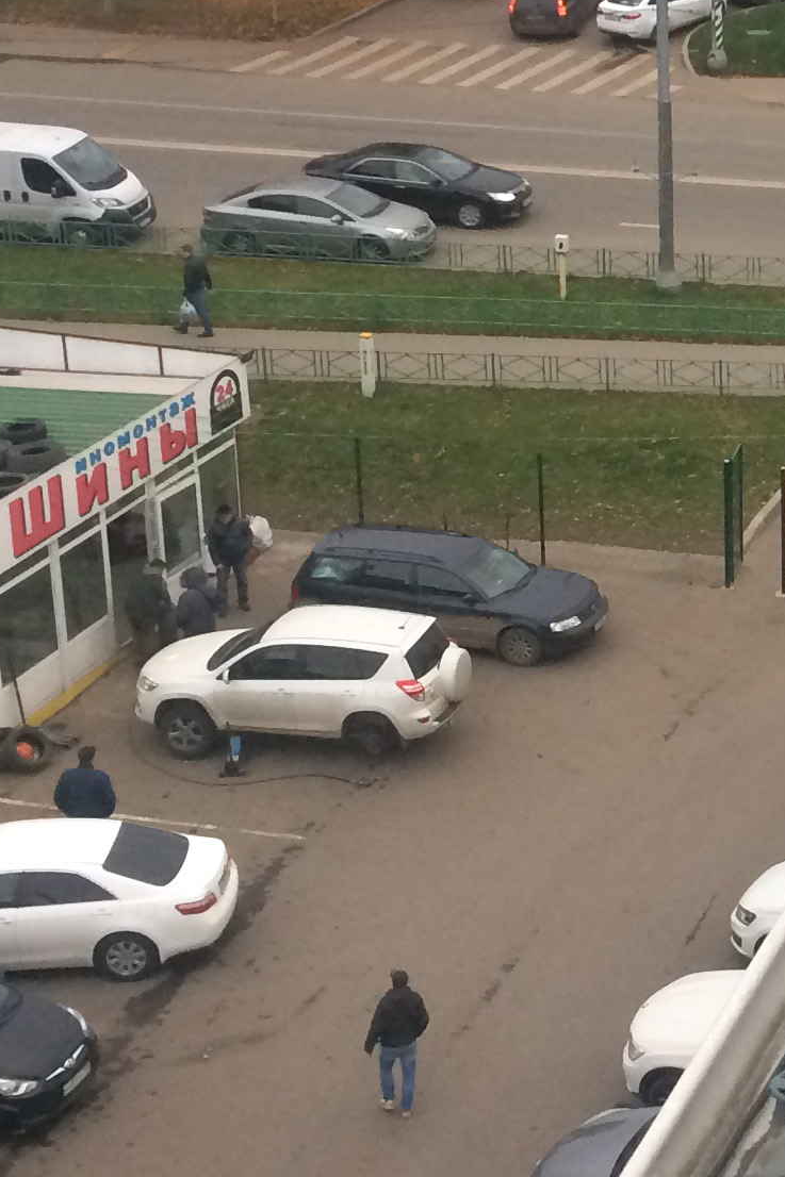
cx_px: 1227
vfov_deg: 22.8
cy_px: 385
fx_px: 2912
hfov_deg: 14.2
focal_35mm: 89
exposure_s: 1/33
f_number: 2.2
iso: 64
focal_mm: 4.15
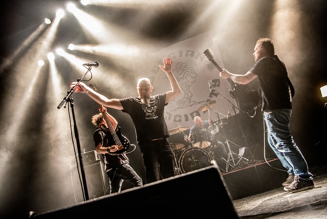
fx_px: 264
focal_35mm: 29
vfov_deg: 45.0
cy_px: 110
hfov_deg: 63.6
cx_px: 164
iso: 4000
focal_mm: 29
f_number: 2.8
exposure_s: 1/80
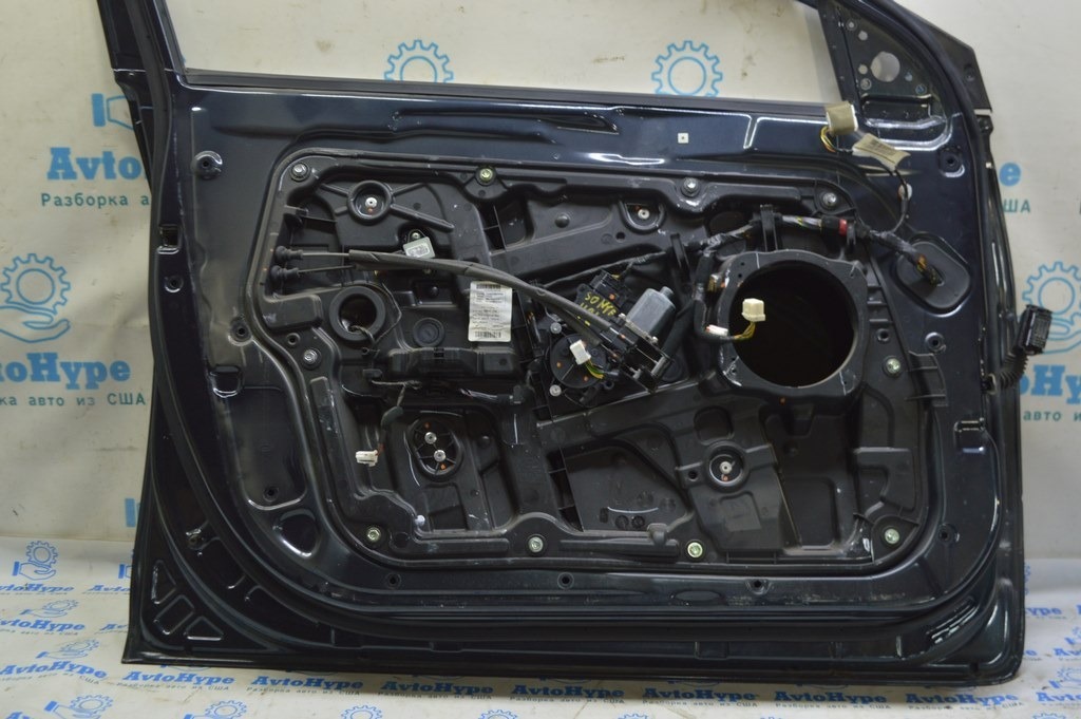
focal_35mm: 38
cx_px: 540
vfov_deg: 35.4
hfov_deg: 51.3
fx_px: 1125
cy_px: 360
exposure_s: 1/20
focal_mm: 25
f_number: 5.6
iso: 400
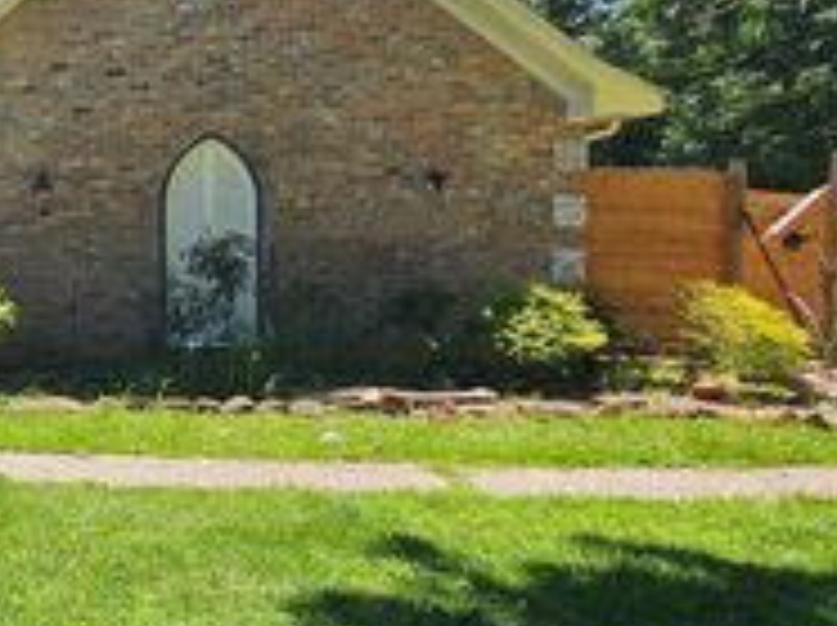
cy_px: 241
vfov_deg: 40.4
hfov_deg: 39.4
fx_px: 845
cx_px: -148
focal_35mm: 35
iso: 50
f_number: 2.2
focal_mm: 2.2
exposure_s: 1/1321
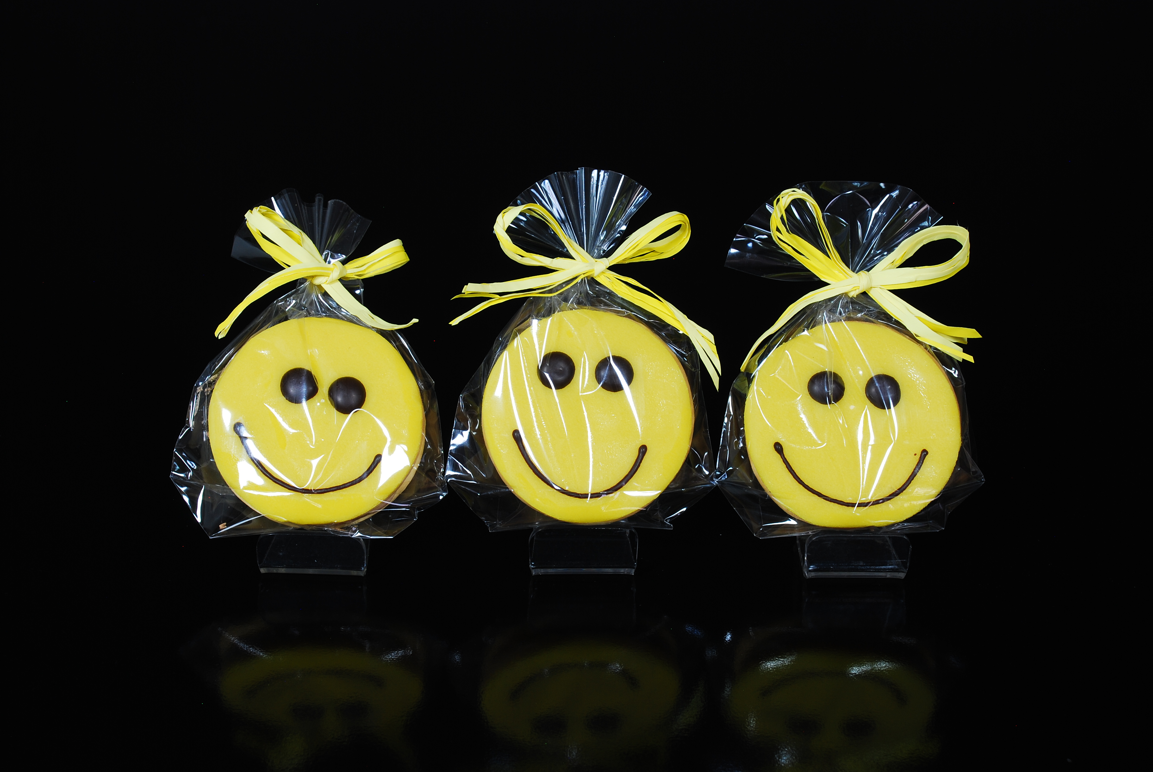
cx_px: 576
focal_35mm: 72
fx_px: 2309
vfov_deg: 19.0
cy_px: 386
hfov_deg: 28.0
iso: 100
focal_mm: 48
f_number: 11
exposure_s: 1/1.3
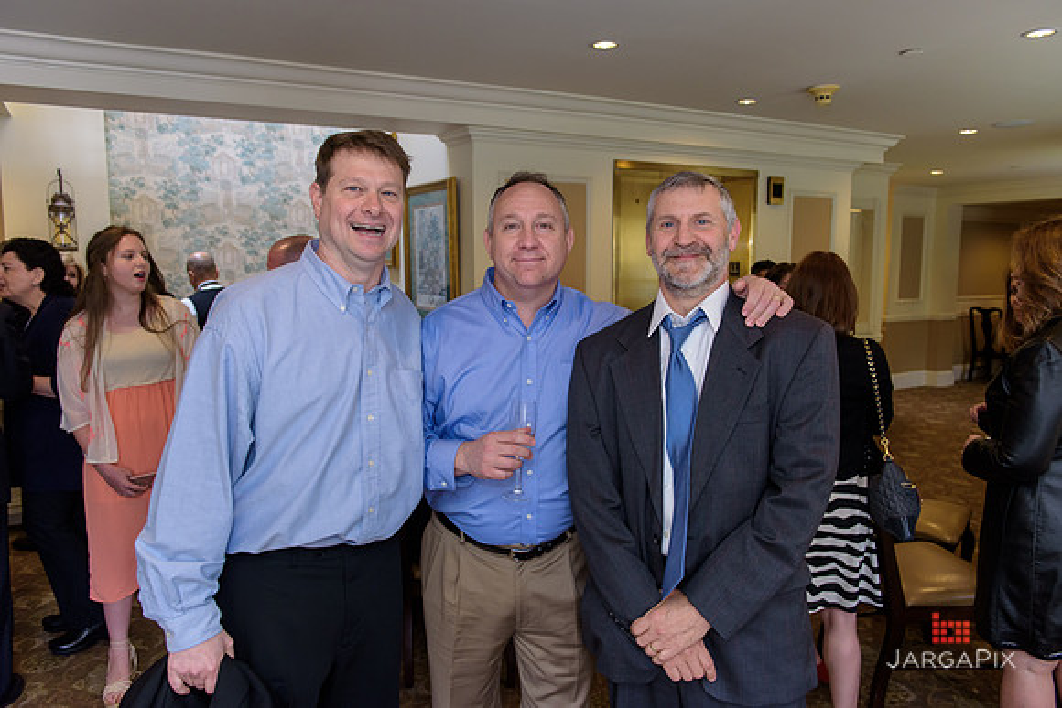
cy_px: 354
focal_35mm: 27
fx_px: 797
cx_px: 531
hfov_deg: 67.4
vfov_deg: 48.0
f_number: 3.2
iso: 1600
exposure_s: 1/125
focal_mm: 27
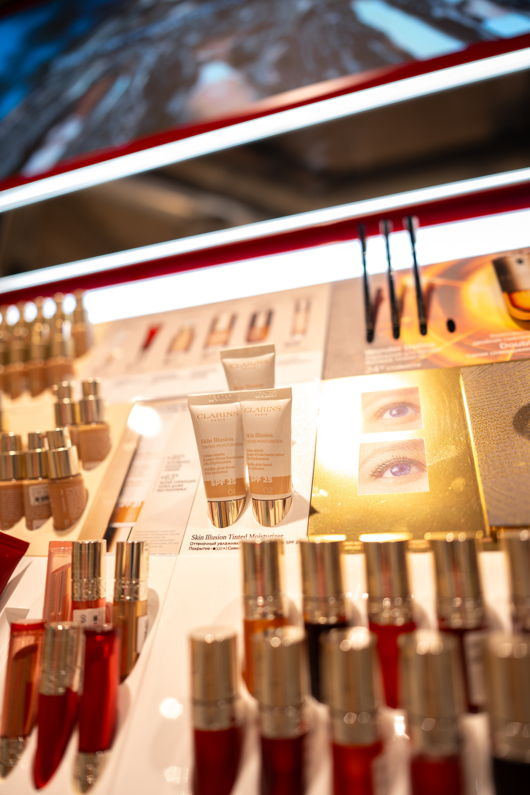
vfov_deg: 73.7
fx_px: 530
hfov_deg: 53.1
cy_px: 398
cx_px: 265
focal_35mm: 24
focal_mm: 24
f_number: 1.4
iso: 50
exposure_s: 1/160
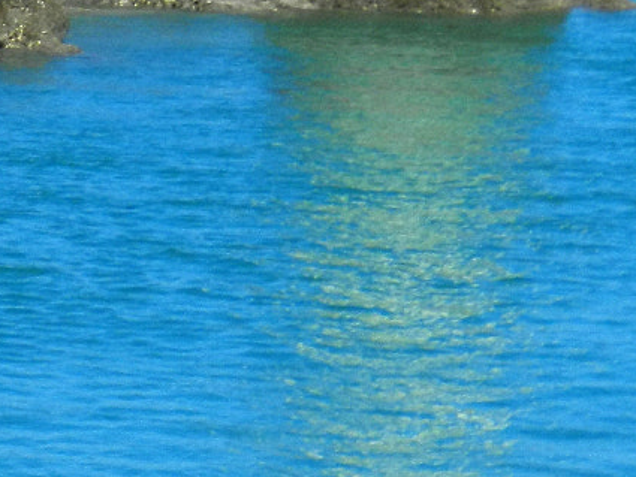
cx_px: -392
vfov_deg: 2.5
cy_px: -130
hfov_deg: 3.3
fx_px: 11064
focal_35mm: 602
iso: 160
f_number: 5.3
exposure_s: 1/1000
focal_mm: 28.4
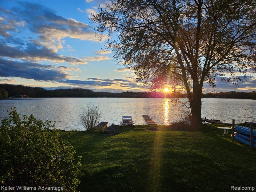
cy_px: 96
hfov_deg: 73.9
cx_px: 128
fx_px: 170
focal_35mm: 23
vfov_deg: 58.9
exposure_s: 1/628
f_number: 1.8
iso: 25
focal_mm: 5.4
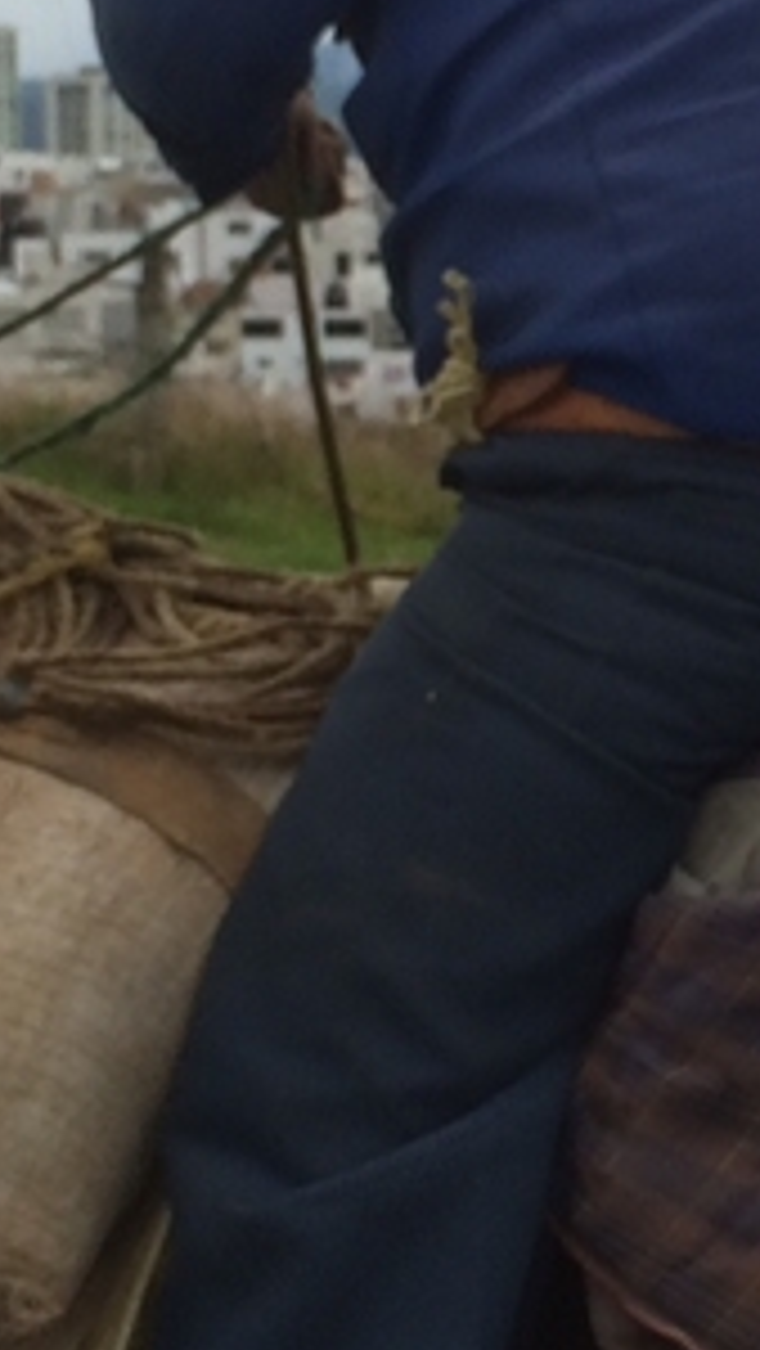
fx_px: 3865
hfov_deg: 11.0
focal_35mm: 108
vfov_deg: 19.8
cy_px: 504
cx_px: 962
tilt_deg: -3.4
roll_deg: -0.7
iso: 32
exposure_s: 1/578
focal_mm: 4.15
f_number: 2.2
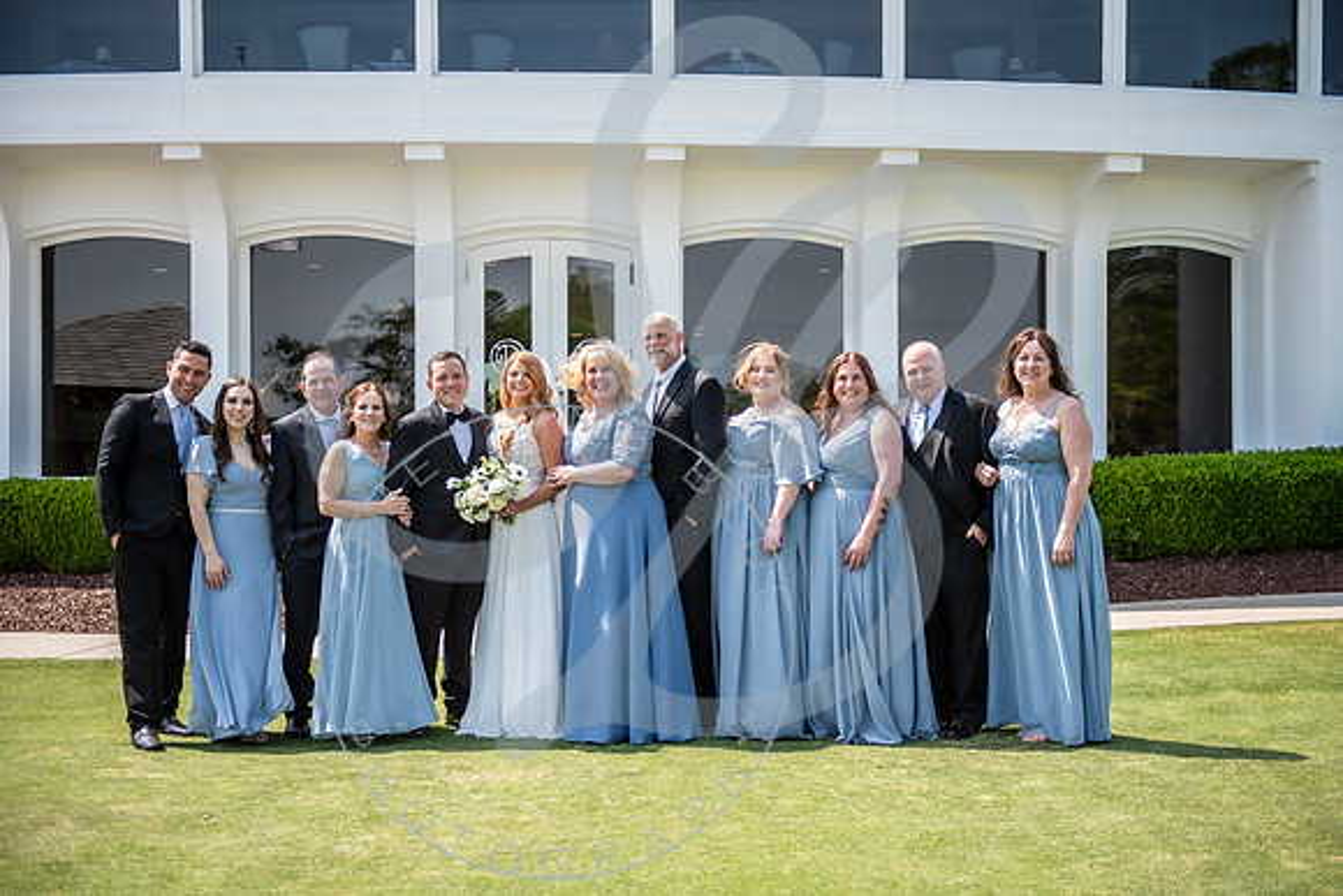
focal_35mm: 52
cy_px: 448
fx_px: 1941
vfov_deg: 26.0
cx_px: 672
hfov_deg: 38.2
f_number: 2.8
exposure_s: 1/800
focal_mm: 52
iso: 100
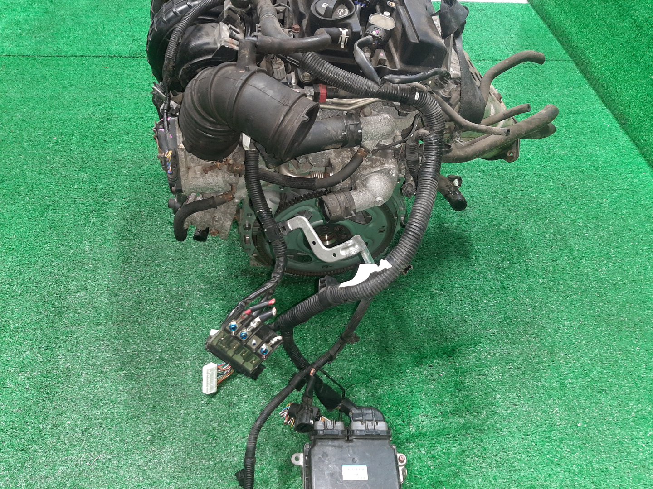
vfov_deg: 53.1
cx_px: 326
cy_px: 244
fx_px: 490
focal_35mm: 26
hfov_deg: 67.3
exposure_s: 1/33
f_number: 1.7
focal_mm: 3.93
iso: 174
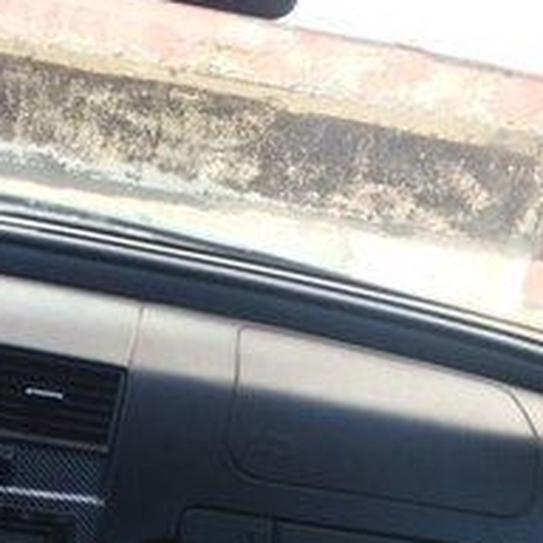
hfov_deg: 19.4
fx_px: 1562
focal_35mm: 88
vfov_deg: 18.9
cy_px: 601
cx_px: 57
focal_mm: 4.15
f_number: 2.2
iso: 32
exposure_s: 1/164
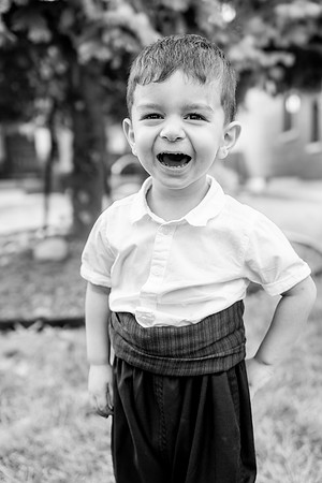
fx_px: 523
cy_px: 242
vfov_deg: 49.6
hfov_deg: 34.2
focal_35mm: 39
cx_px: 161
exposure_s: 1/1000
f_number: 2.8
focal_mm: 39
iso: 320
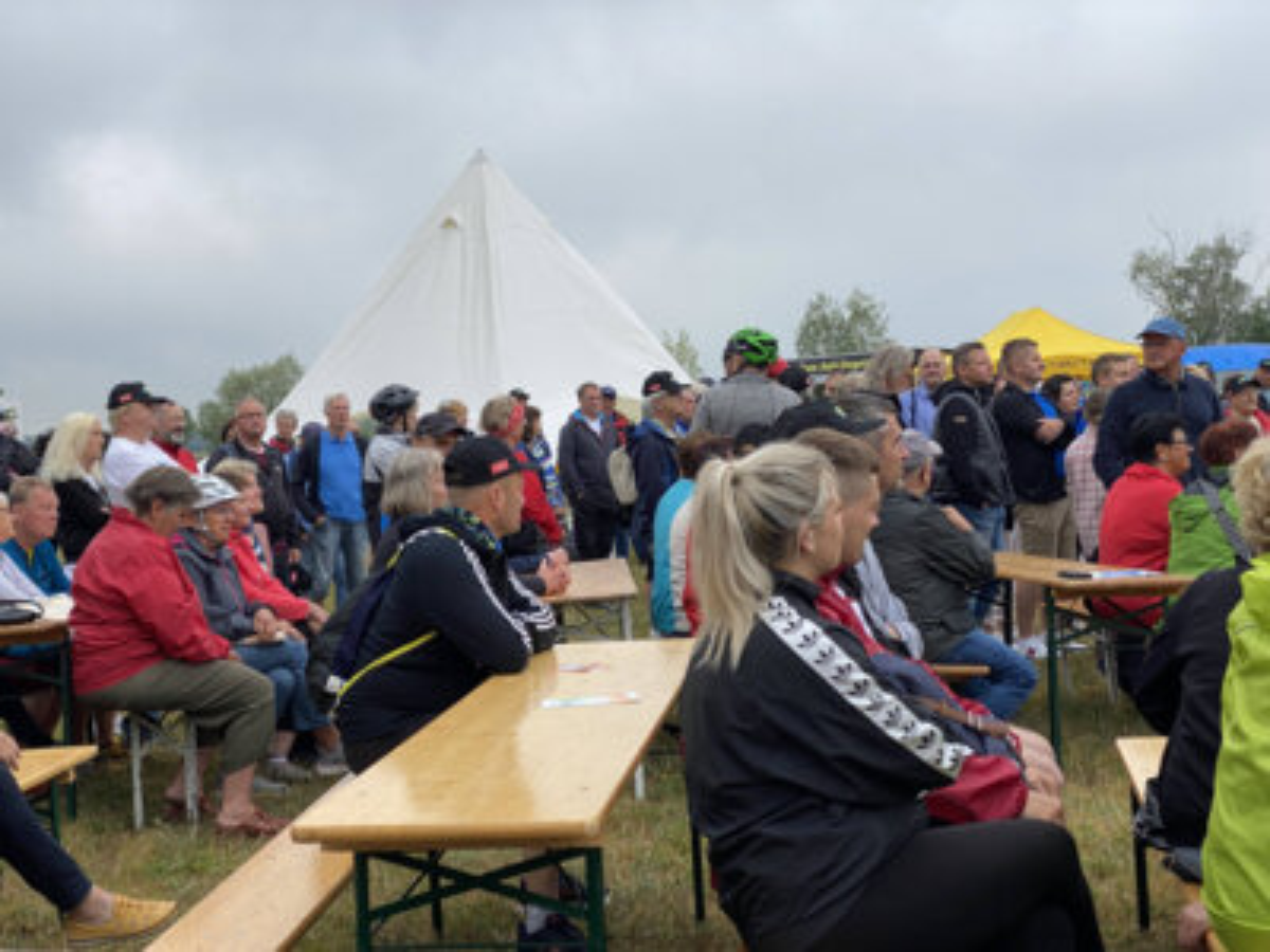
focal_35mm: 52
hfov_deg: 36.8
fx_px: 1908
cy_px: 476
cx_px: 635
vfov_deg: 28.0
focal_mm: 6
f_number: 2
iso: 20
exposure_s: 1/516
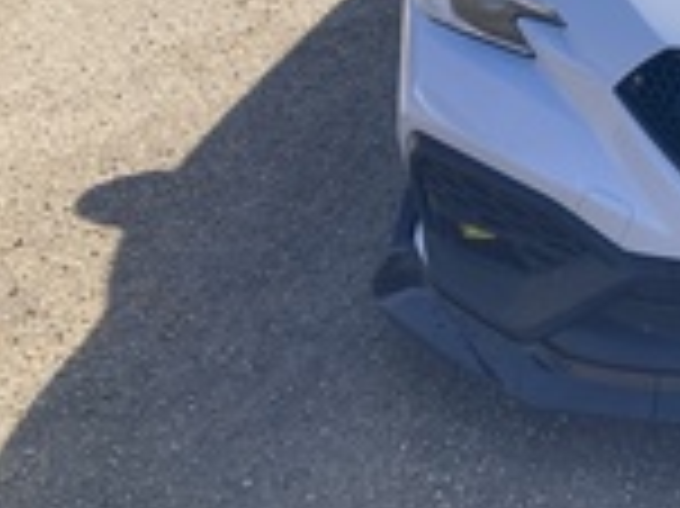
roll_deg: +0.3
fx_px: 1531
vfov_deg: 18.1
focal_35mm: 78
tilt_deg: -19.2
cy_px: -65
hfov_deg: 21.9
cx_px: 941
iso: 20
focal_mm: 3.99
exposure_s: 1/1548
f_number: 1.8
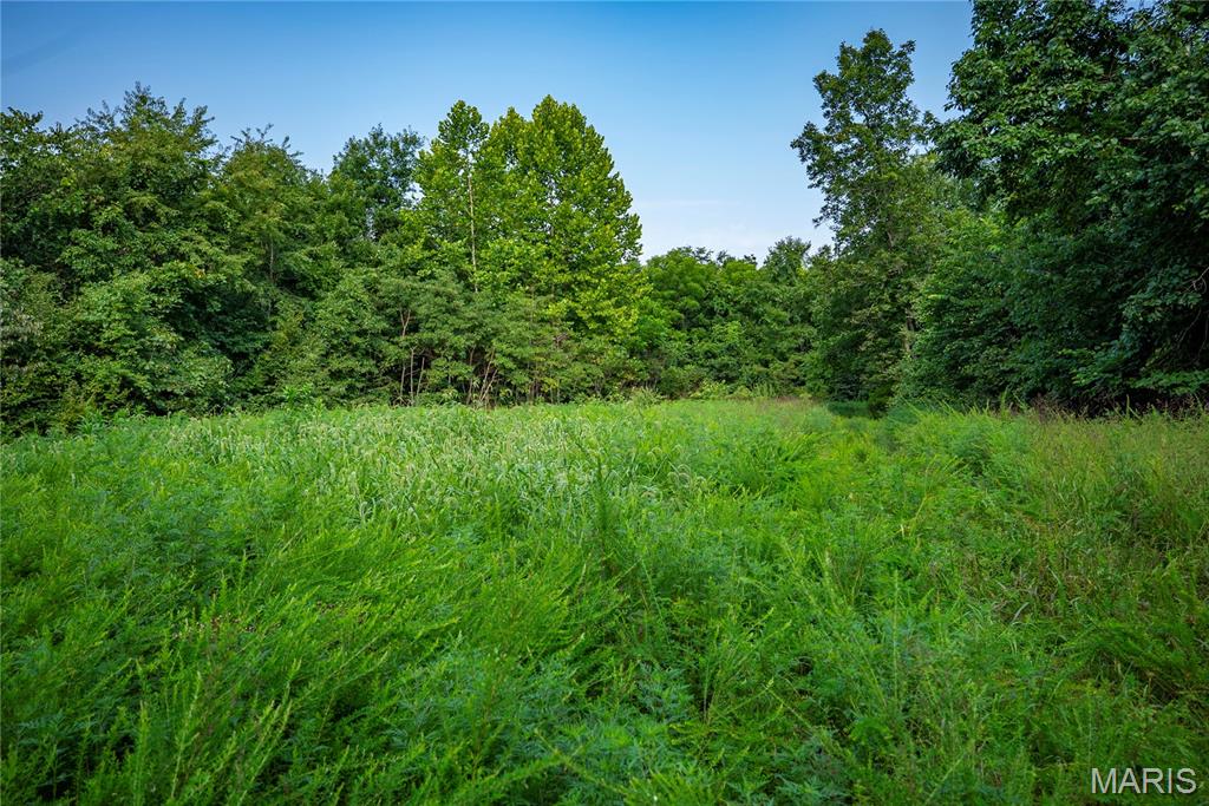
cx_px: 604
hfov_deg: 67.4
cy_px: 403
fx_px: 907
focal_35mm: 27
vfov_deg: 47.9
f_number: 5
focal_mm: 27
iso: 80
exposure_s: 1/160
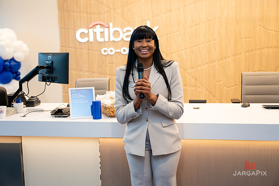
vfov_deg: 32.3
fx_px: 321
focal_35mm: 41
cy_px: 90
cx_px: 140
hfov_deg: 46.9
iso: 320
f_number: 3.2
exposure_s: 1/160
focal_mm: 40
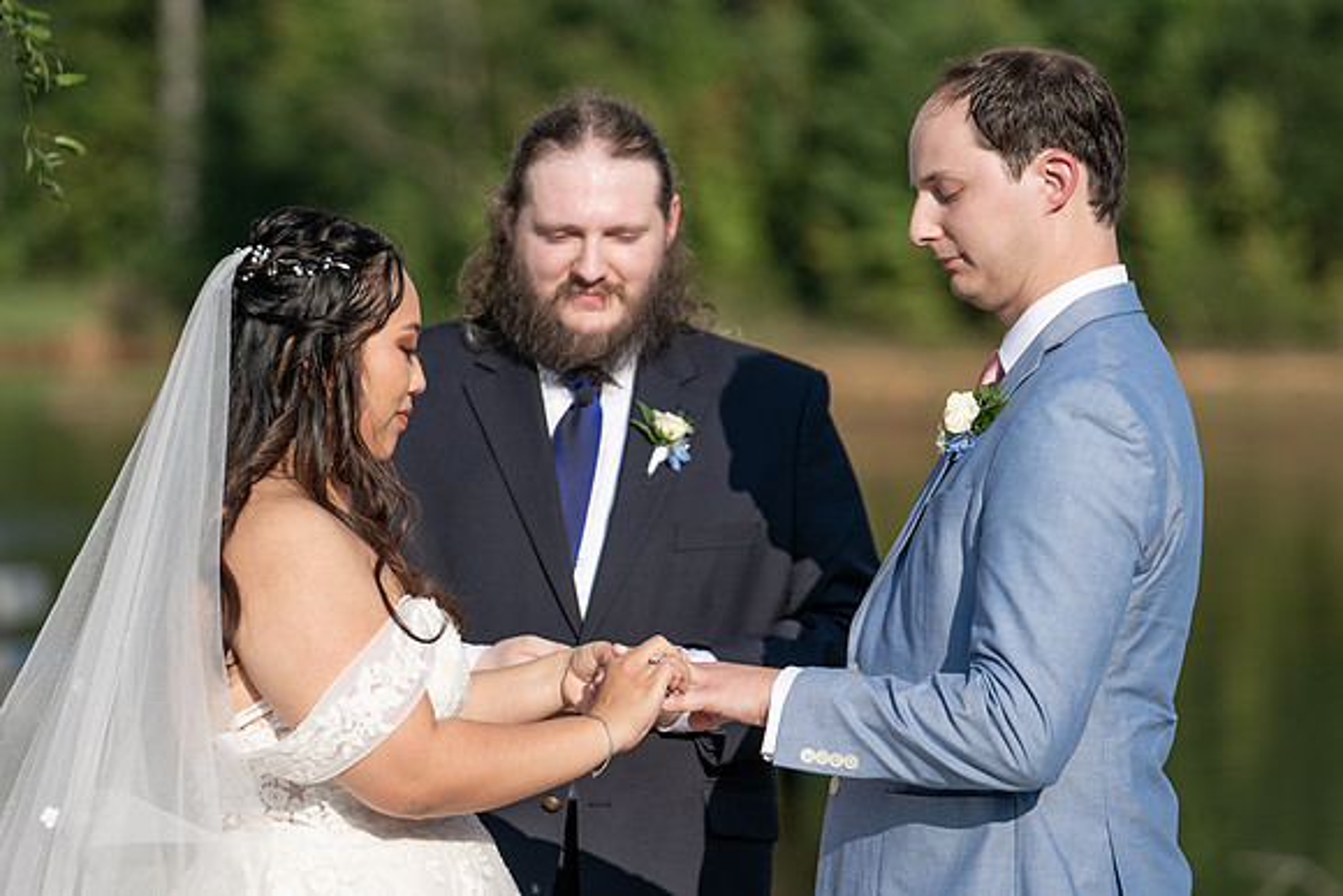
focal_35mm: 224
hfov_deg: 9.2
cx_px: 560
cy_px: 451
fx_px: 8354
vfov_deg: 6.1
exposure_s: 1/1000
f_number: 4
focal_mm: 192
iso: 100
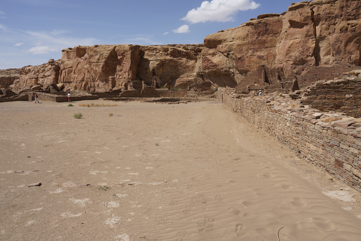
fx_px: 301
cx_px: 180
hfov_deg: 61.9
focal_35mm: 30
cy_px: 120
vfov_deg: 43.6
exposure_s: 1/100
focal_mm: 30
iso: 100
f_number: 18
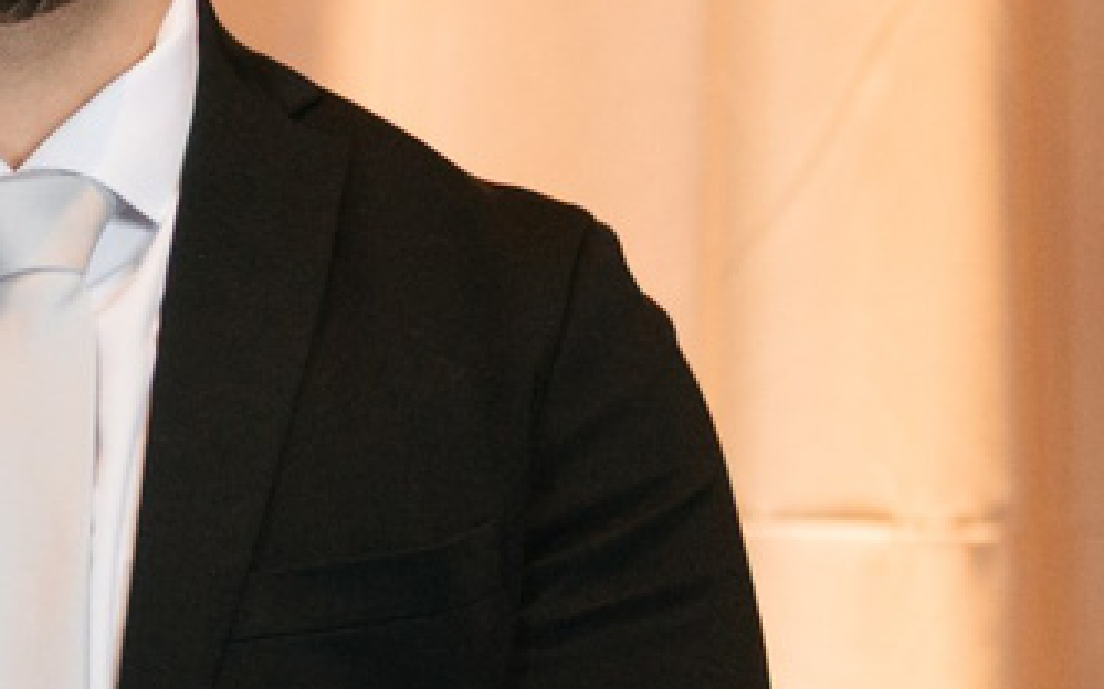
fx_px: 13056
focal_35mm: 434
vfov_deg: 3.0
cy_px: 1371
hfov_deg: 4.6
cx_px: -2119
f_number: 2.8
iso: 400
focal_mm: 54
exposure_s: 1/200
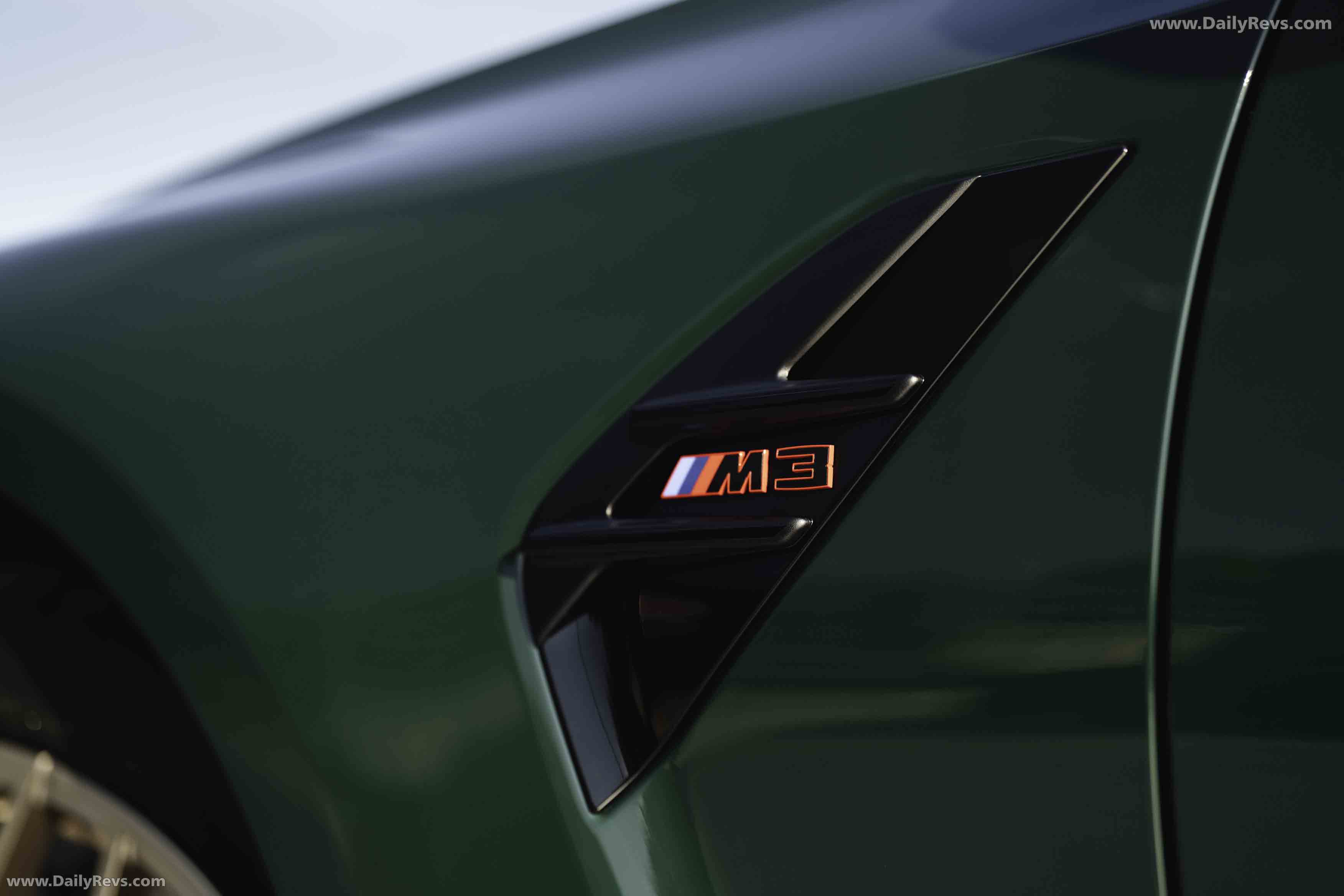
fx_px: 1867
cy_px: 448
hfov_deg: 39.6
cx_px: 672
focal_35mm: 50
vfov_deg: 27.0
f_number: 2
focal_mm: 50
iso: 400
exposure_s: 1/2000
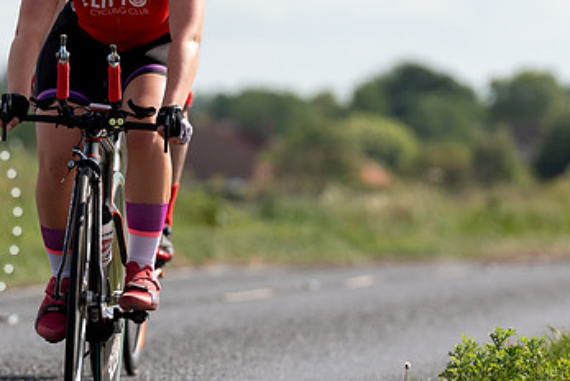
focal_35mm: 570
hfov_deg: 3.6
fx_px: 9032
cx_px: 123
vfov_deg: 2.4
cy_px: 112
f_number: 4
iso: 100
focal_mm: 200
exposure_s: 1/1000
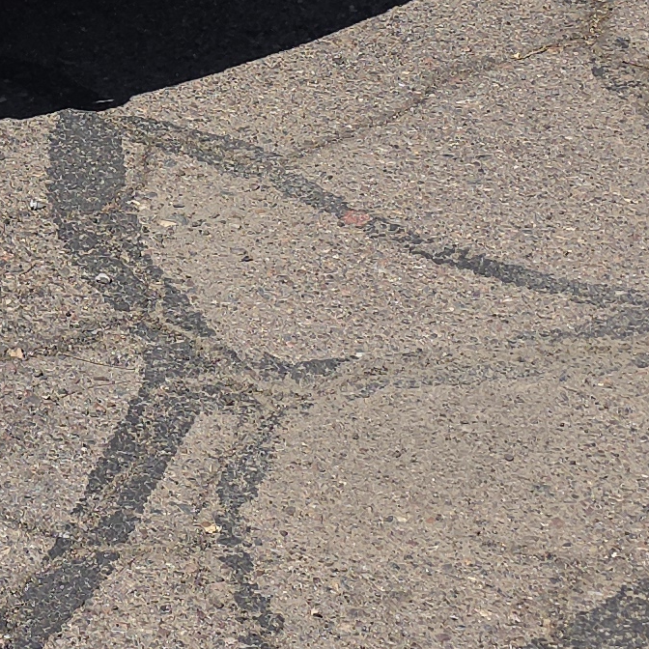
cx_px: -434
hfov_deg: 13.3
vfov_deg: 13.8
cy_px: -241
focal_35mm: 121
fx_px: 2567
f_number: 1.7
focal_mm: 6.3
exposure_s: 1/1232
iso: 12
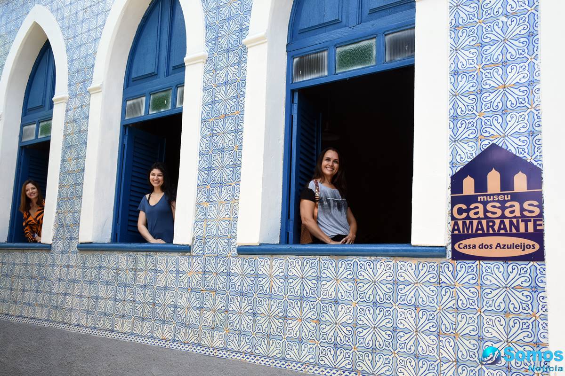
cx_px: 282
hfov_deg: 55.1
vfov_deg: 38.4
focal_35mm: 34
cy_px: 188
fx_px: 541
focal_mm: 23
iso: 320
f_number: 13
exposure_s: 1/125
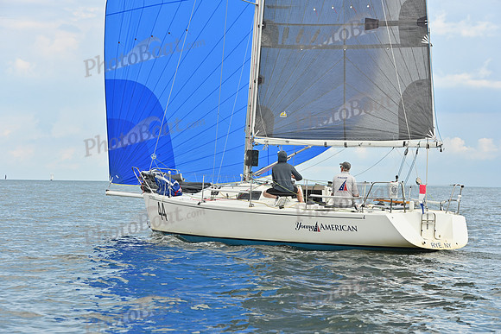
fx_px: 1364
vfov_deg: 14.0
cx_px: 250
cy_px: 167
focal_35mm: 98
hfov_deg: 20.8
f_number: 6.3
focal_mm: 98
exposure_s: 1/1250
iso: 320
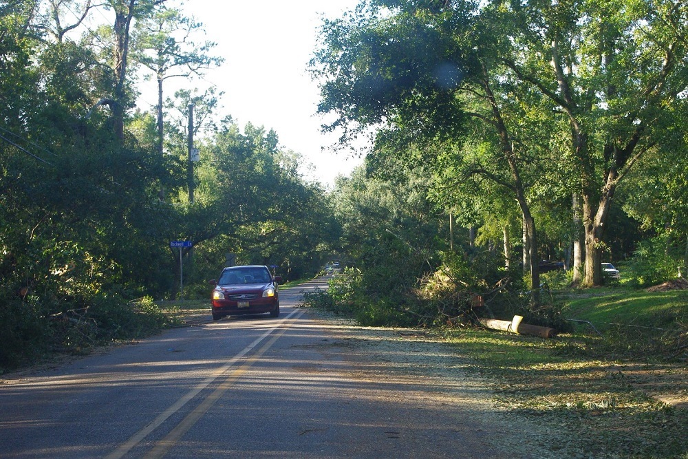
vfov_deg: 22.6
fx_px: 1147
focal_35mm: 60
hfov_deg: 33.4
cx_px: 344
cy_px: 230
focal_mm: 40
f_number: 6.7
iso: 400
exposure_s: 1/180
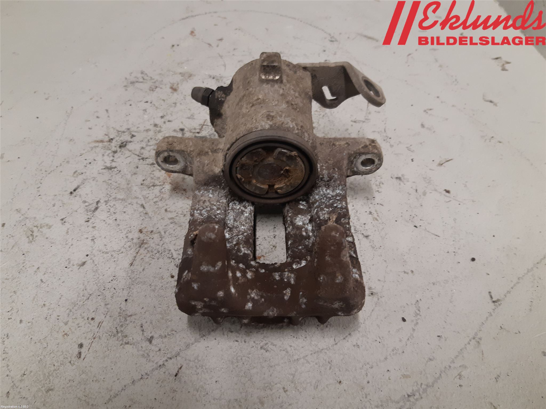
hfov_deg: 67.3
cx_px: 273
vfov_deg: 53.1
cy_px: 204
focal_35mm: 26
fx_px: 410
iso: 160
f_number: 1.7
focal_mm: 3.93
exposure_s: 1/50
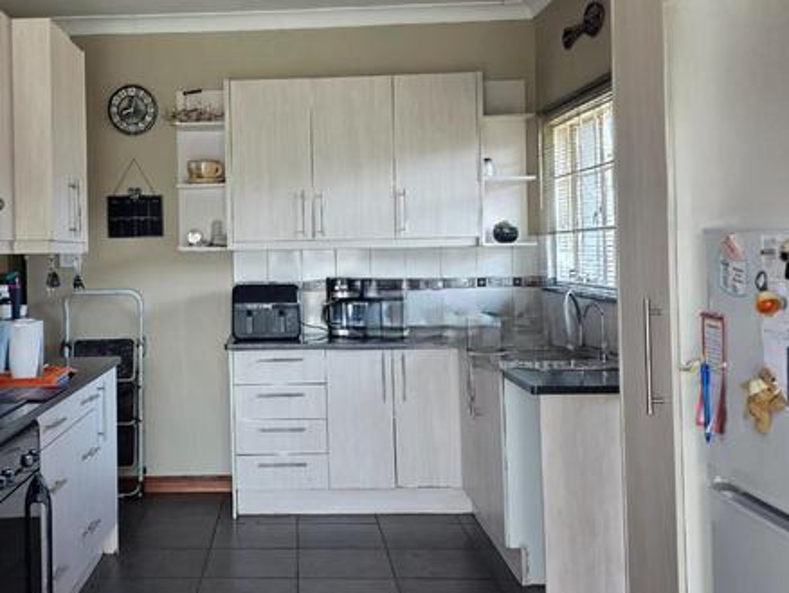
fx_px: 958
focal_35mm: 42
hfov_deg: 43.6
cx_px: 216
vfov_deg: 34.3
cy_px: 252
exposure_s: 1/182
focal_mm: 6.3
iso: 160
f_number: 1.7
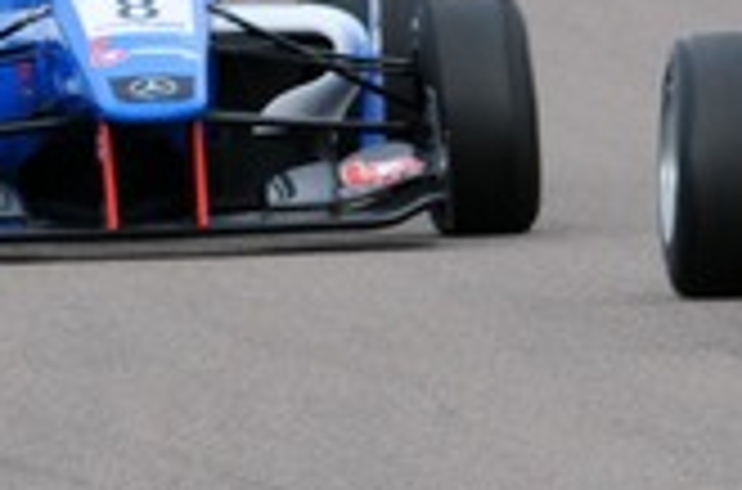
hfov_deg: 1.1
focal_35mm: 1861
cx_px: 1149
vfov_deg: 0.7
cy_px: 492
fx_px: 38247
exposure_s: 1/640
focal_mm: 240
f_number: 4.5
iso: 200
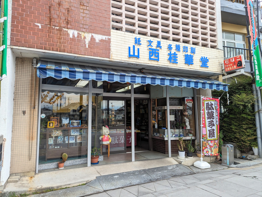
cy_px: 98
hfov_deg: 71.5
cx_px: 131
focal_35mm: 24
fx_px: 182
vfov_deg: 56.9
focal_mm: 6.81
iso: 45
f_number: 1.85
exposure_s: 1/415
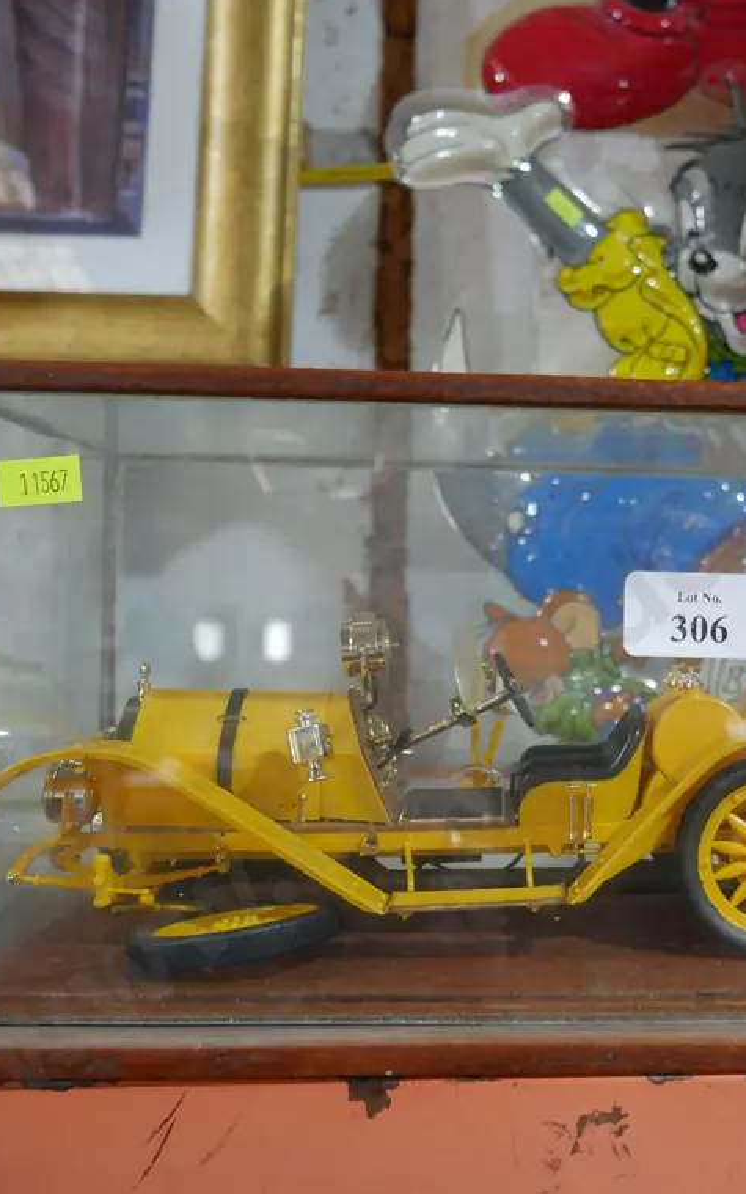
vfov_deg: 49.3
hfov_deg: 30.9
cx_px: 636
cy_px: 595
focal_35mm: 40
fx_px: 1301
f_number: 3.5
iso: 800
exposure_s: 1/60
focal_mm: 14
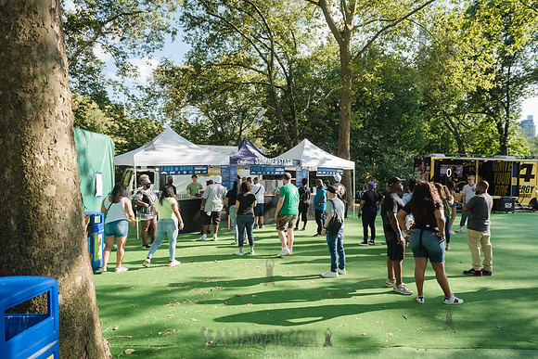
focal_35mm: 24
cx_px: 269
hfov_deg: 73.7
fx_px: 359
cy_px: 180
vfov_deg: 53.2
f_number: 4
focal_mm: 24
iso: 200
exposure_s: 1/640
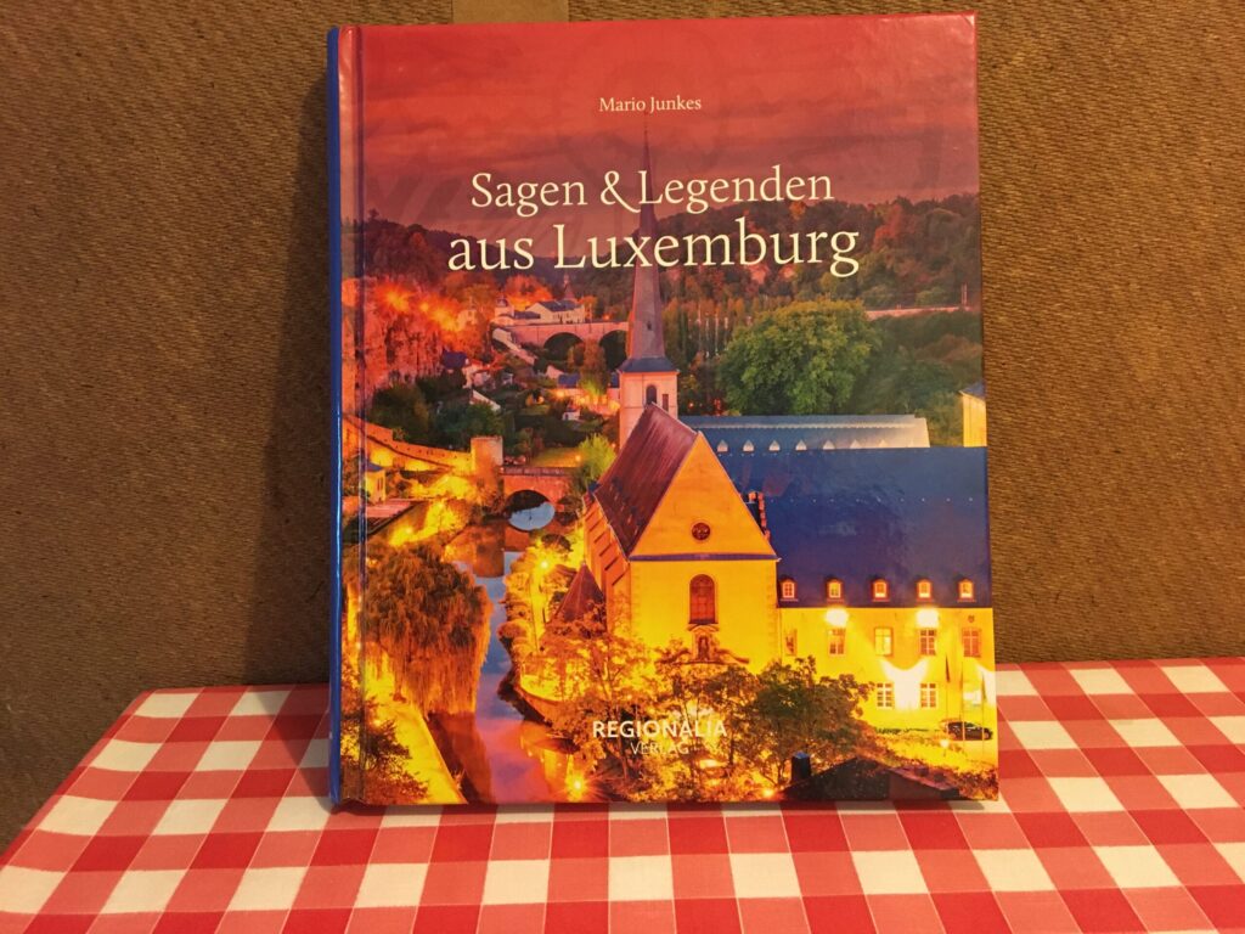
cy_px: 467
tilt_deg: -15.8
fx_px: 1043
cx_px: 622
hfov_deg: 61.7
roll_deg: +2.0
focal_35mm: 29
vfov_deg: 48.2
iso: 250
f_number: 2.2
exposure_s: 1/17
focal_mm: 4.15
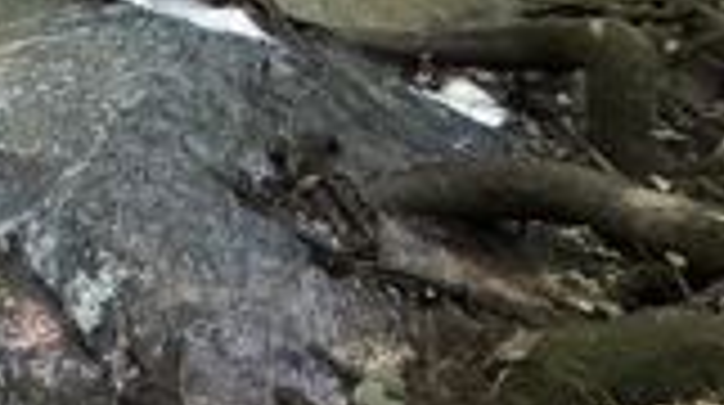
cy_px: -126
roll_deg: +3.5
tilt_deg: -22.6
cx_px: -135
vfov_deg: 26.3
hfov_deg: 39.2
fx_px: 728
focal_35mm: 38
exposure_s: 1/86
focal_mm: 2.22
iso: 400
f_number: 2.2
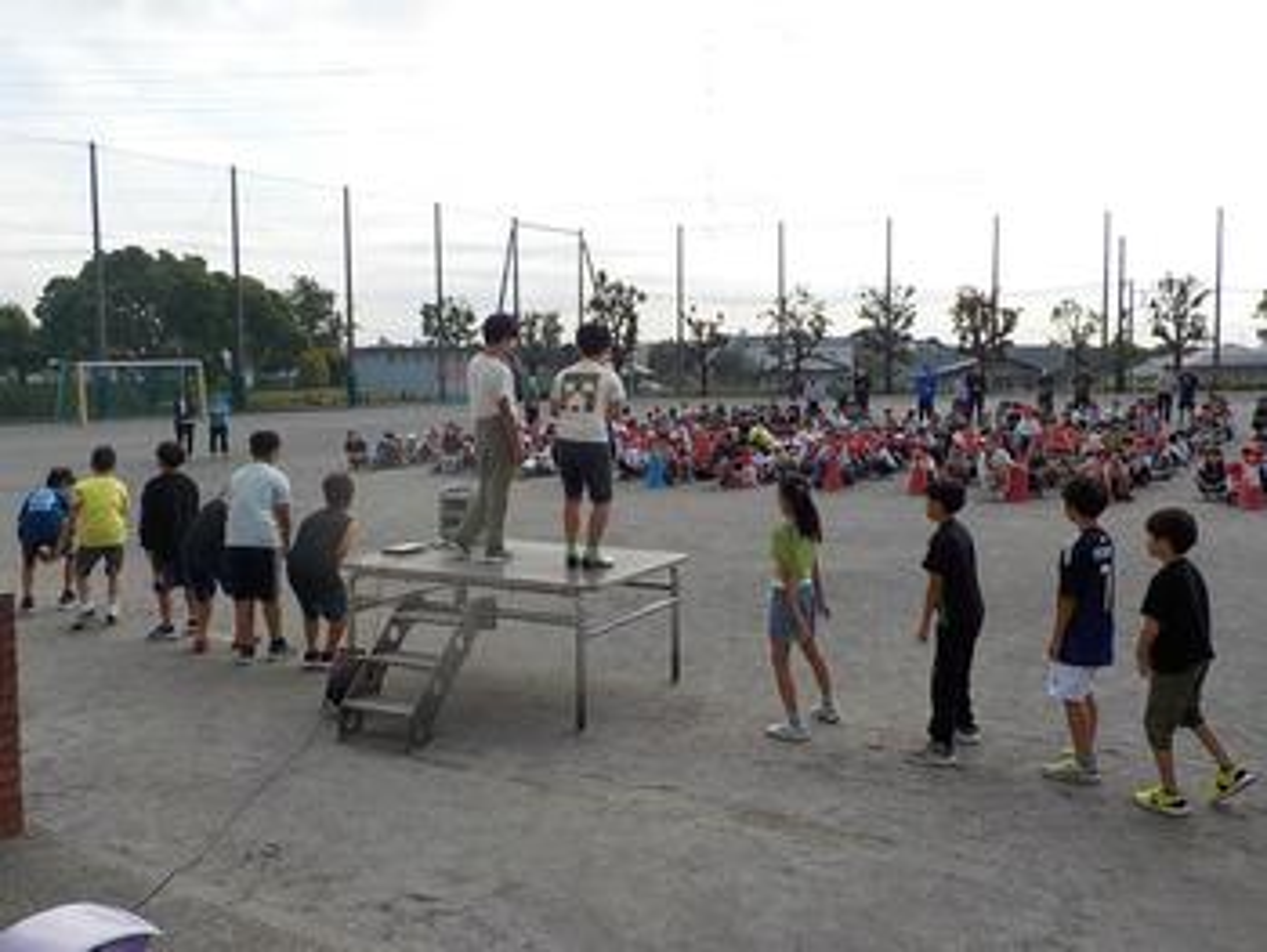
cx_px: 634
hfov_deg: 59.9
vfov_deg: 46.8
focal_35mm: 30
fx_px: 1099
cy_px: 476
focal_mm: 4.1
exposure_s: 1/1000
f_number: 3.3
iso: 125
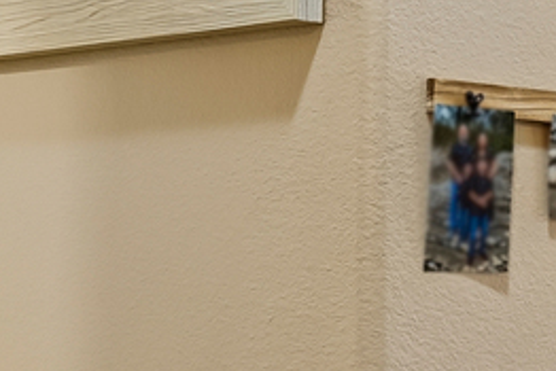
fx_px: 1530
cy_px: 254
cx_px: 601
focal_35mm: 99
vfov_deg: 13.8
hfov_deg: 19.8
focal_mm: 16
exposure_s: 1/4
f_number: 9
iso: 400
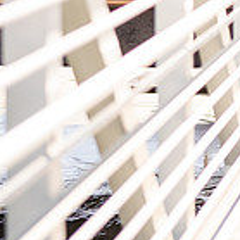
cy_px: -80
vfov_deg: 9.7
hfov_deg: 9.6
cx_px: 376
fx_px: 1388
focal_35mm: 177
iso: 200
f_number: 1.4
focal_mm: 50
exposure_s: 1/6400
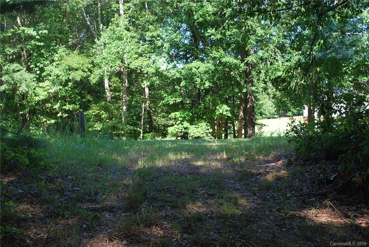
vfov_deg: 28.1
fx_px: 492
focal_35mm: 48
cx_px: 184
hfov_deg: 41.1
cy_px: 124
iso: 200
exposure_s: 1/125
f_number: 5.6
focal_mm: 32
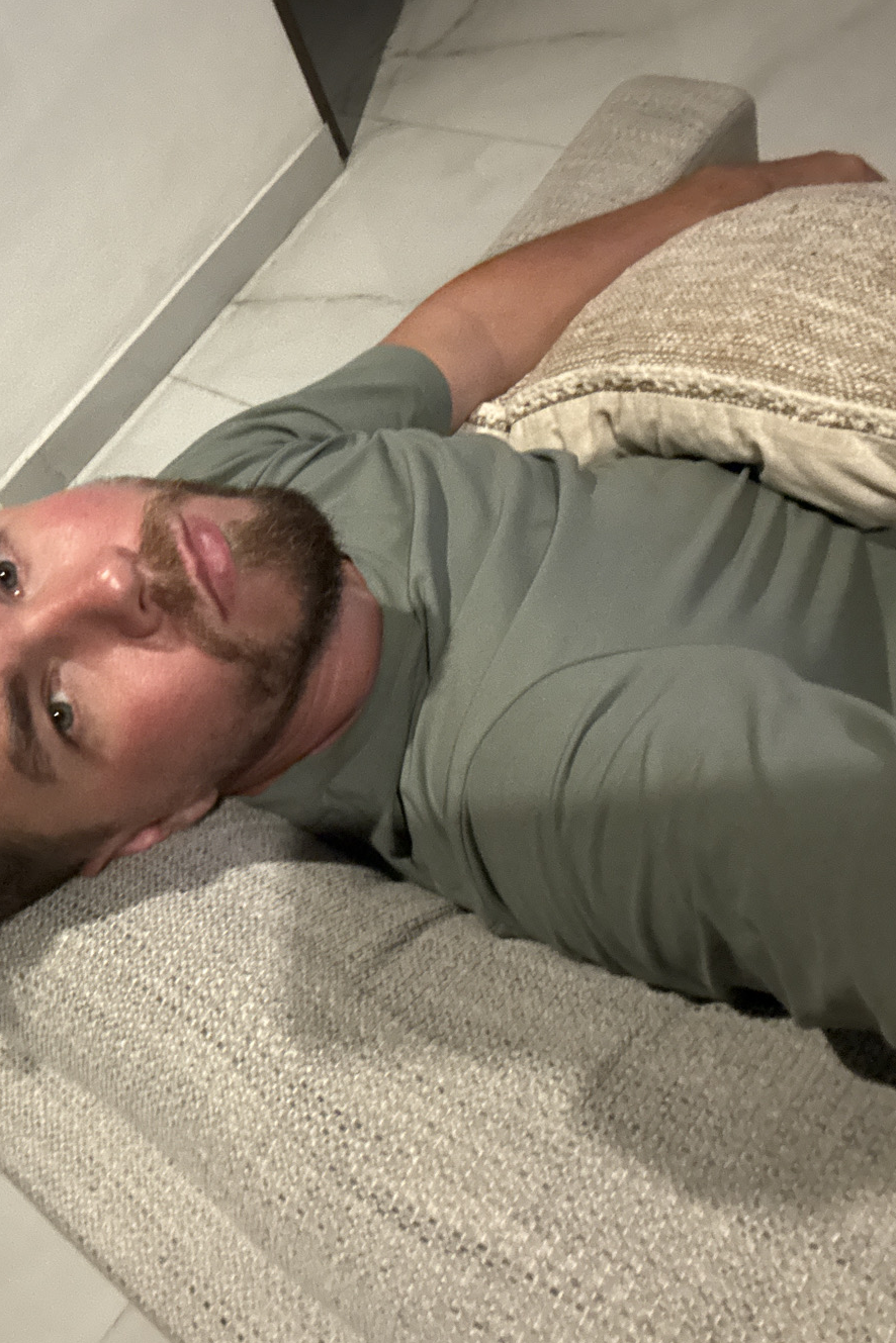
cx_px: 207
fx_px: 1344
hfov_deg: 35.9
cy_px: 609
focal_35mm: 36
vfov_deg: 53.1
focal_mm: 2.69
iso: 640
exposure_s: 1/20
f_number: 1.9
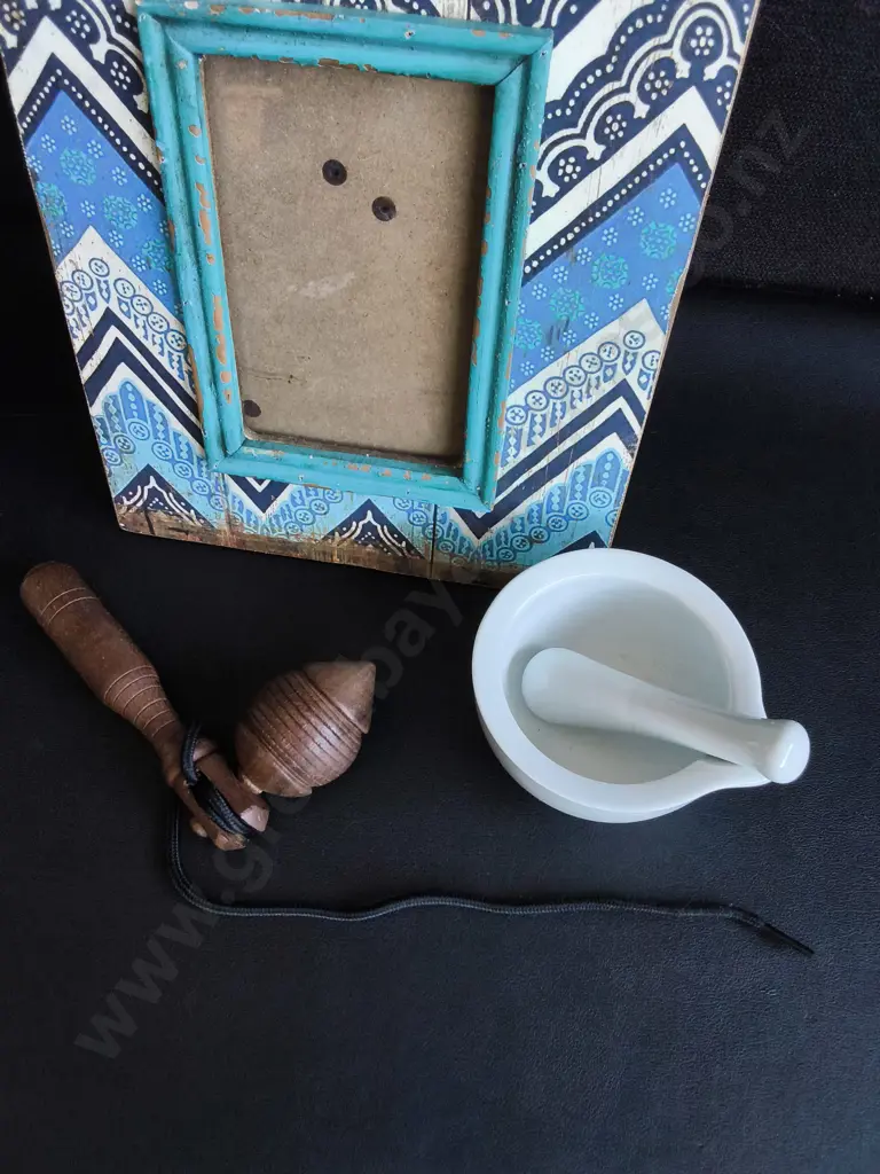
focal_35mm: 27
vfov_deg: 65.3
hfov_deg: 51.4
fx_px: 915
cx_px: 440
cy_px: 587
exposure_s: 1/100
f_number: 2
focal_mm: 2.87
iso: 200
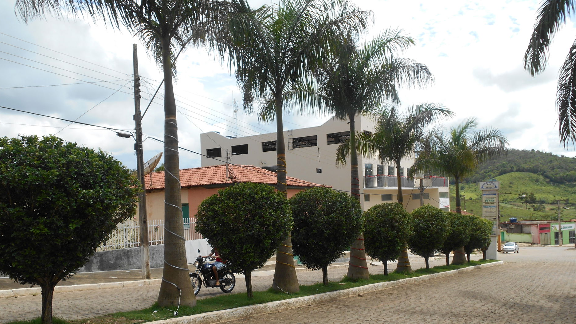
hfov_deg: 66.1
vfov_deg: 39.8
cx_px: 291
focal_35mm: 29
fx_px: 443
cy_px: 208
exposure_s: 1/640
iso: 80
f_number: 3.4
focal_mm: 4.7
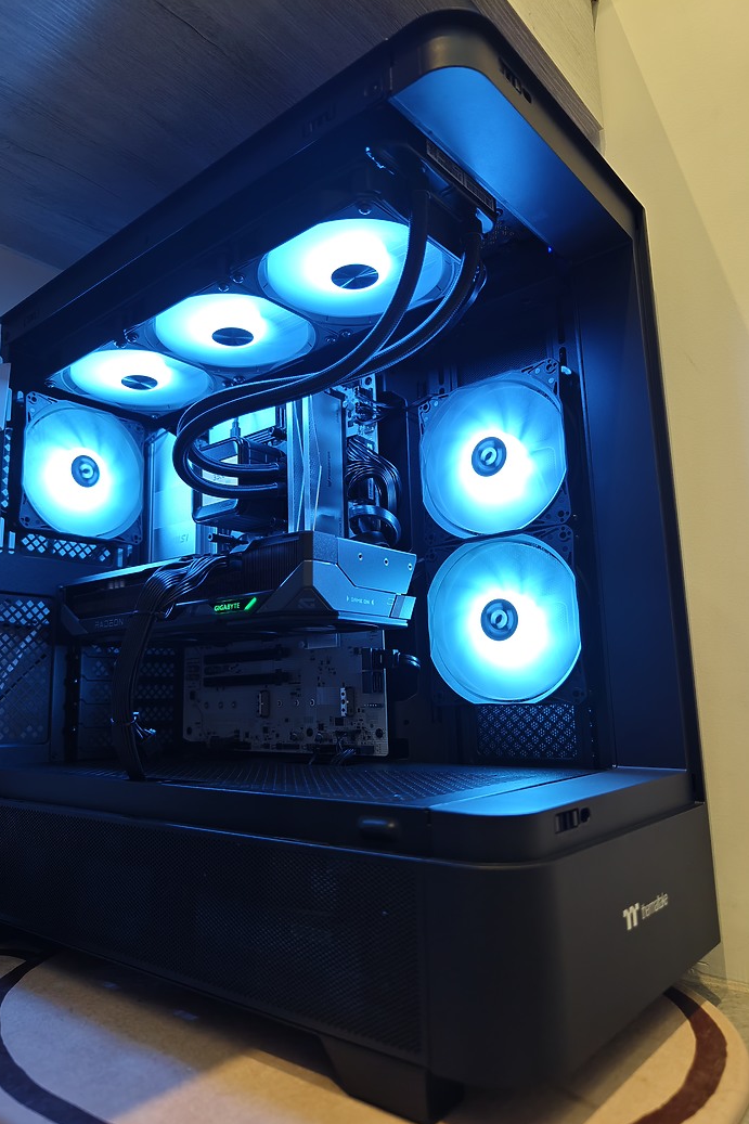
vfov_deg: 73.8
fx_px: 749
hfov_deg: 53.0
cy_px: 563
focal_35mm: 24
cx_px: 336
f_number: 1.75
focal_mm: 8.67
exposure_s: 1/60
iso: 231
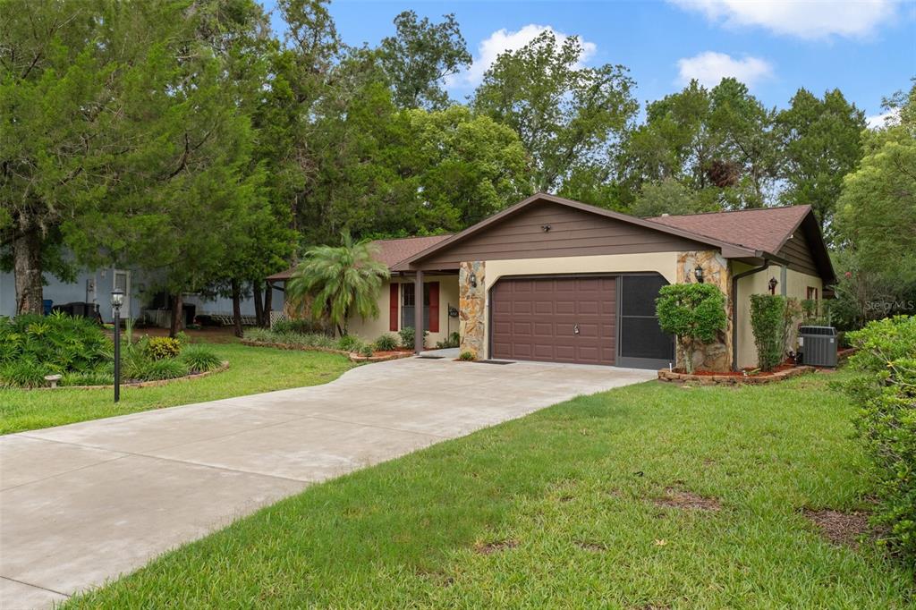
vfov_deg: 53.1
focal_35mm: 24
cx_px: 458
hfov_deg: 73.8
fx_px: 610
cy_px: 305
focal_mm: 16
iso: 320
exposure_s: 1/800
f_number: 8
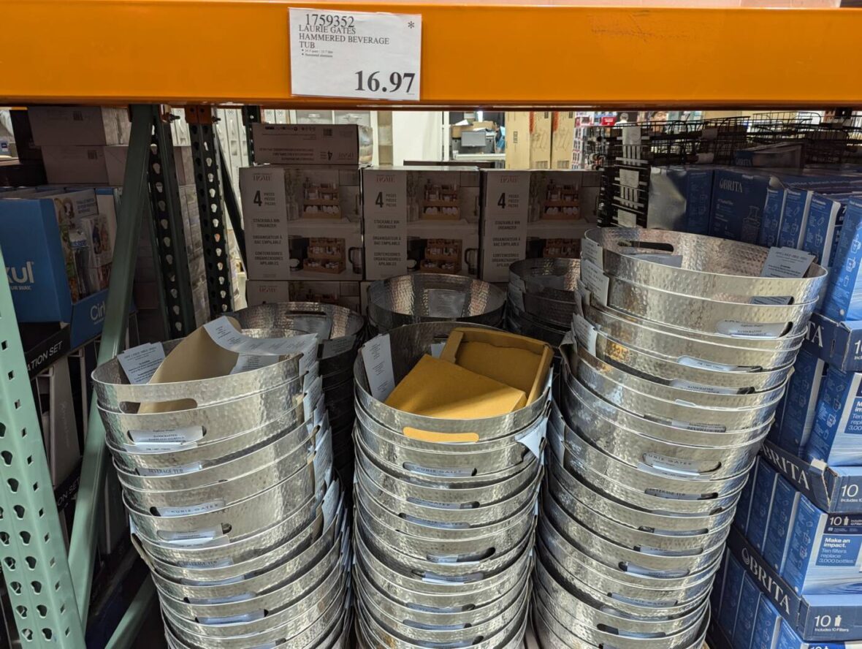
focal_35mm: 24
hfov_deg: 71.5
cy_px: 324
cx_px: 431
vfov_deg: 56.9
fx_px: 598
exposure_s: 1/66
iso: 177
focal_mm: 6.81
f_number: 1.85
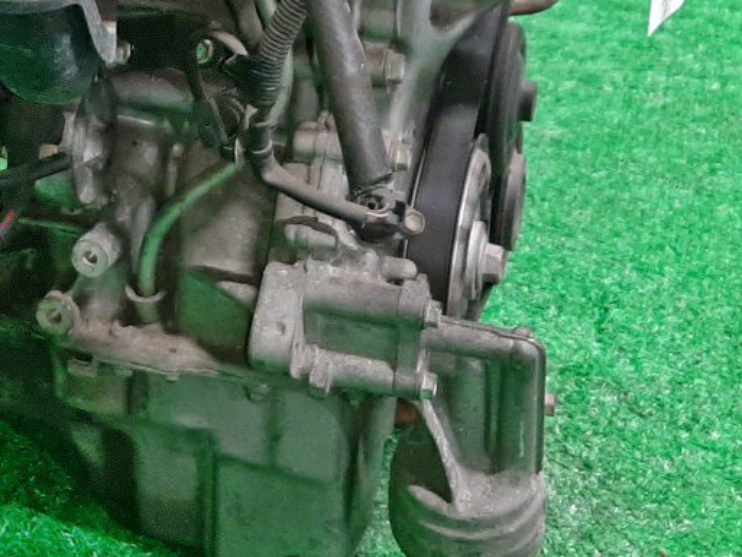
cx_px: 16
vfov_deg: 19.6
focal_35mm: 73
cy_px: 12
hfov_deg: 25.5
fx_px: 1565
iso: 231
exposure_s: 1/50
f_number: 1.7
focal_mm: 3.93
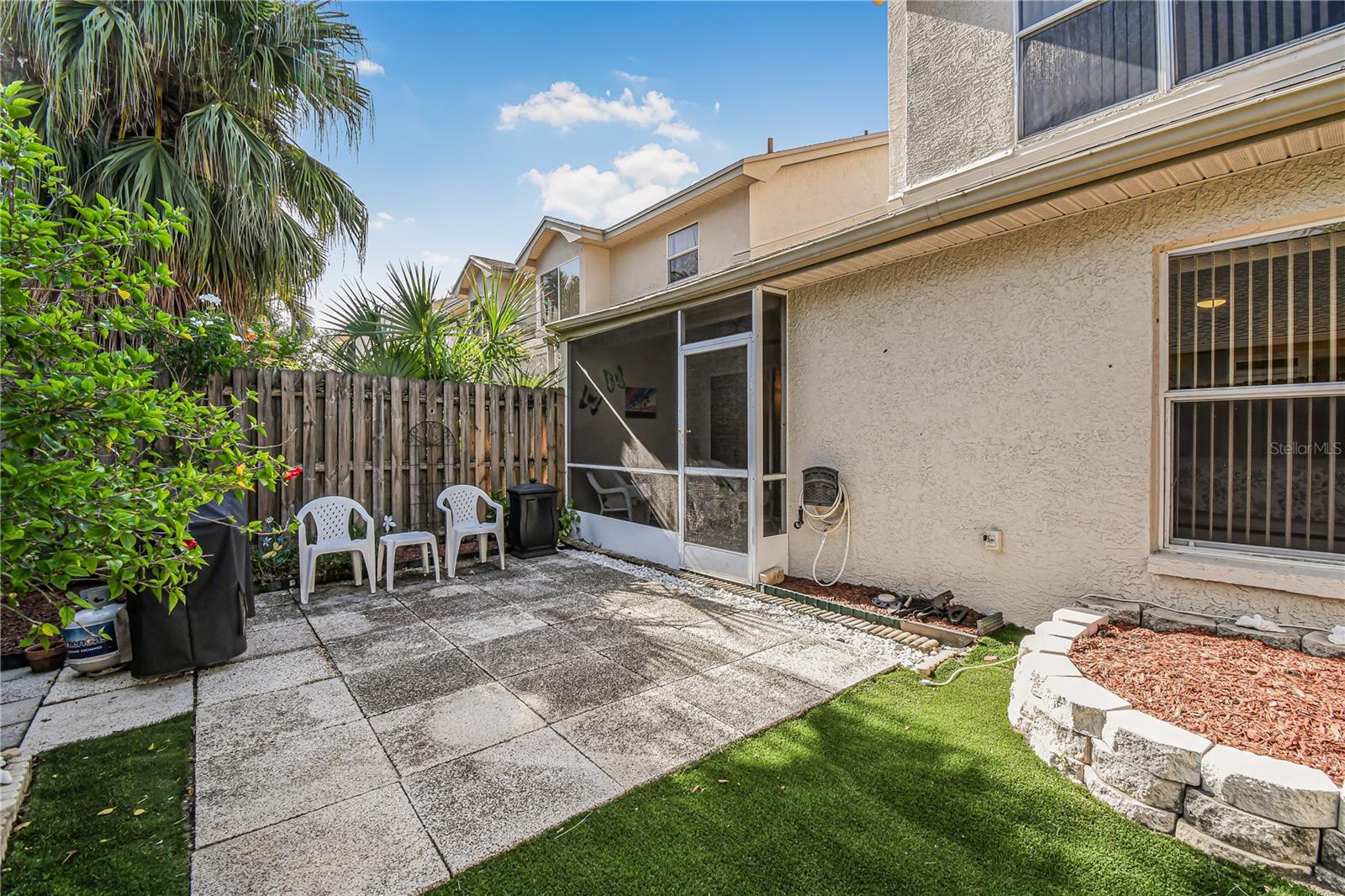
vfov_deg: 77.3
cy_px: 448
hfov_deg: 100.4
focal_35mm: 15
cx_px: 672
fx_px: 560
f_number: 8
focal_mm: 10
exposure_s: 1/320
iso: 400
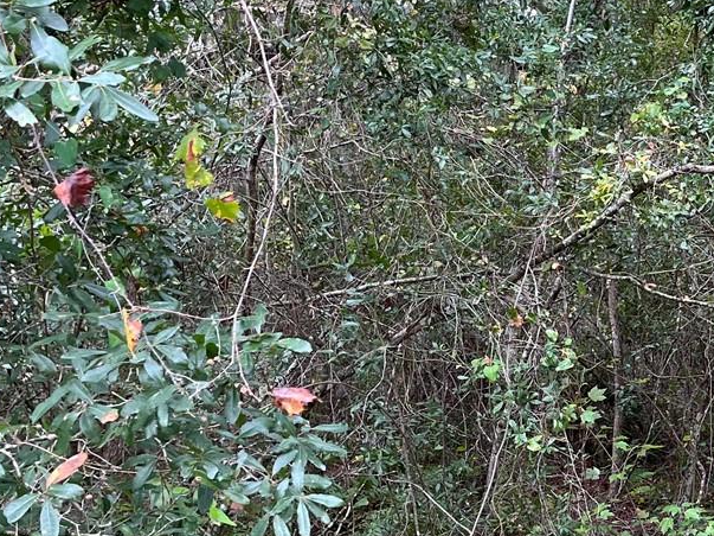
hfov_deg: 26.0
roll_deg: +0.5
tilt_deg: +0.5
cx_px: 783
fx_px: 1423
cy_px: 209
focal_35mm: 69
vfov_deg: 21.3
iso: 80
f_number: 1.6
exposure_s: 1/121
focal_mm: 5.1
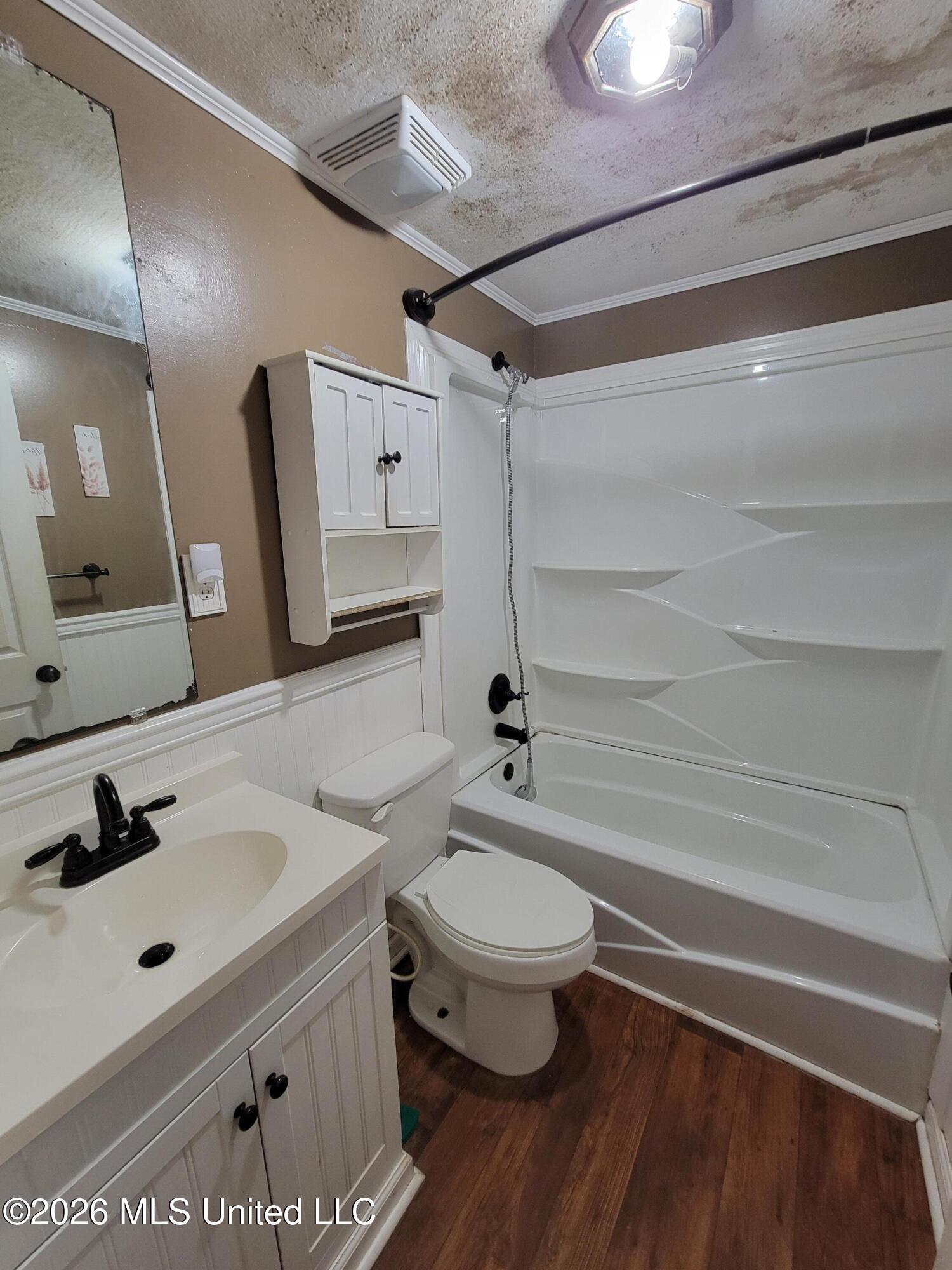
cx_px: 476
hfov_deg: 89.9
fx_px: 477
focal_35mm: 13
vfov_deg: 106.2
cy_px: 635
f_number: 2.2
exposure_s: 1/40
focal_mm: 2.2
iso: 320
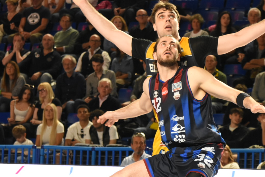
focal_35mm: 238
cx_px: 178
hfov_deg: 8.6
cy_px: 127
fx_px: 1752
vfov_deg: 5.8
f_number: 4.5
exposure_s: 1/400
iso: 3200
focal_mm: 102
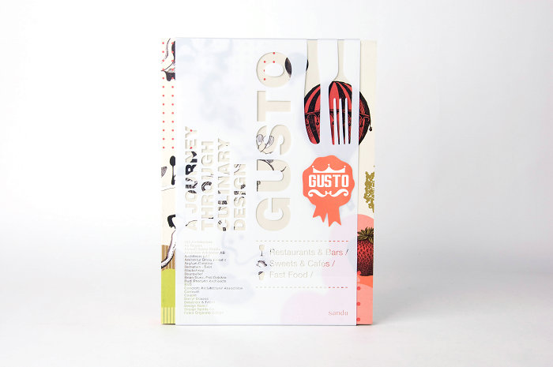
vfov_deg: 23.7
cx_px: 276
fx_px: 875
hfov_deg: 35.1
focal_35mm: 57
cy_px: 184
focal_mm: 38
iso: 200
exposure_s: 1/100
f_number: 11
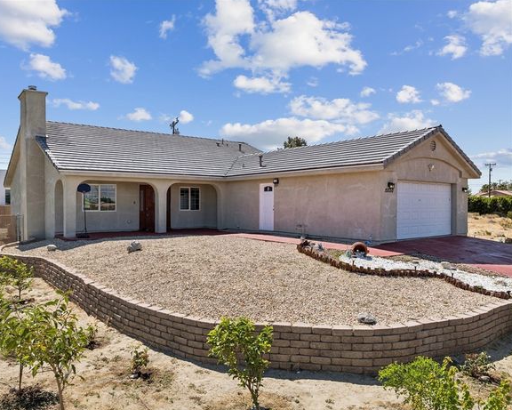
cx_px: 230
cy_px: 212
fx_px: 394
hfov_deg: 65.9
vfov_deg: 54.9
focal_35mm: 26
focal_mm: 12.3
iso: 100
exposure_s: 1/100
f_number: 2.8
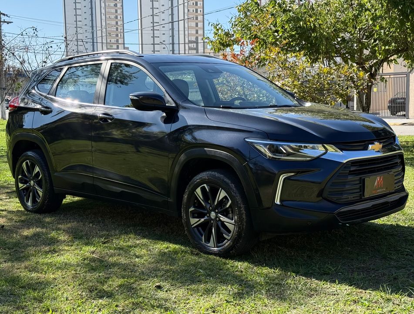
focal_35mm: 48
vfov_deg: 30.4
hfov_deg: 39.5
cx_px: 207
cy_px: 157
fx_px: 576
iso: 64
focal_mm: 6.76
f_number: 1.78
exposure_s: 1/2415
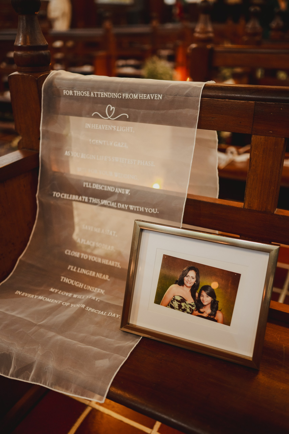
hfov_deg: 37.9
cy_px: 217
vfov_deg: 54.4
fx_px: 421
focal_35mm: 35
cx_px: 144
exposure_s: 1/100
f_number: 1.8
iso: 1250
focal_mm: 35
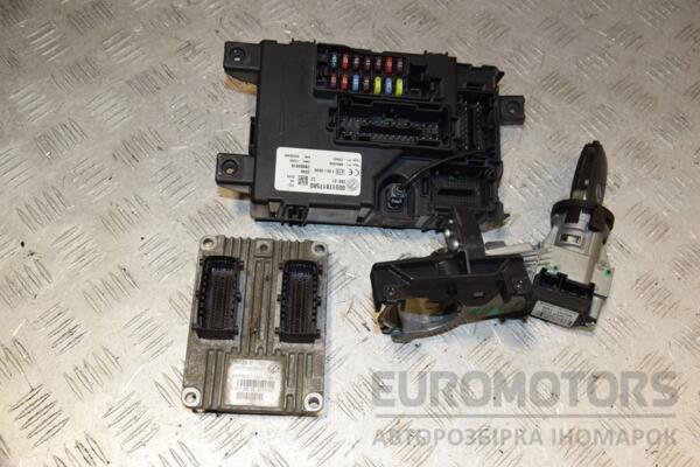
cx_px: 350
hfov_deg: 51.3
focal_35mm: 38
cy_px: 234
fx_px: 729
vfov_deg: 35.5
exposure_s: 1/200
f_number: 8
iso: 800
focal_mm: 25
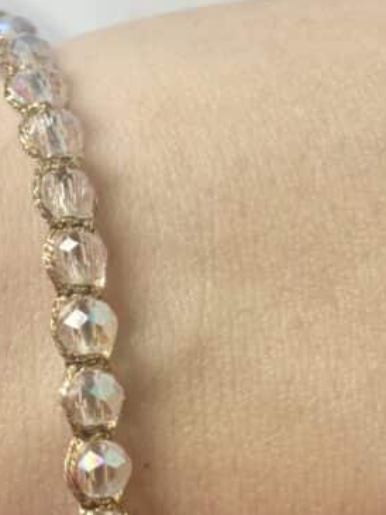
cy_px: 312
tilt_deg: -82.2
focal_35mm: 146
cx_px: -73
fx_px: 2169
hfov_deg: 10.0
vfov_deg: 13.5
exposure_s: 1/400
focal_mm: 5.96
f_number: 1.6
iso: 32
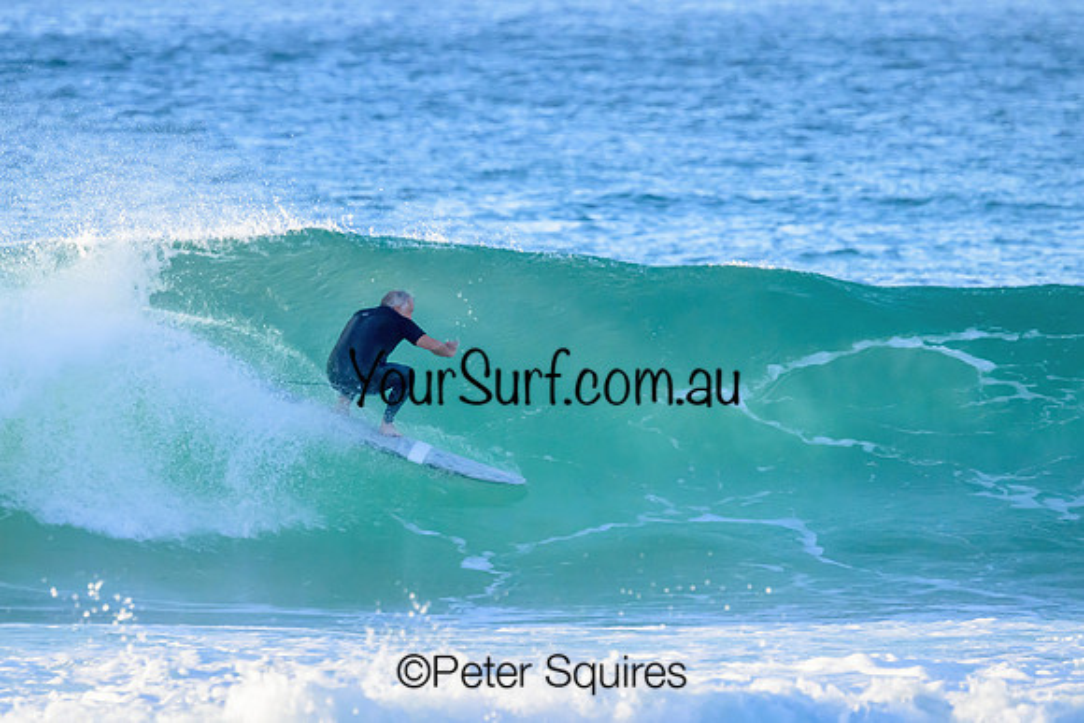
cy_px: 315
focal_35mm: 699
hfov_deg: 2.9
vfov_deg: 2.0
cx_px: 468
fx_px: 21049
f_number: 11
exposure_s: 1/2000
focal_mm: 610
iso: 5000
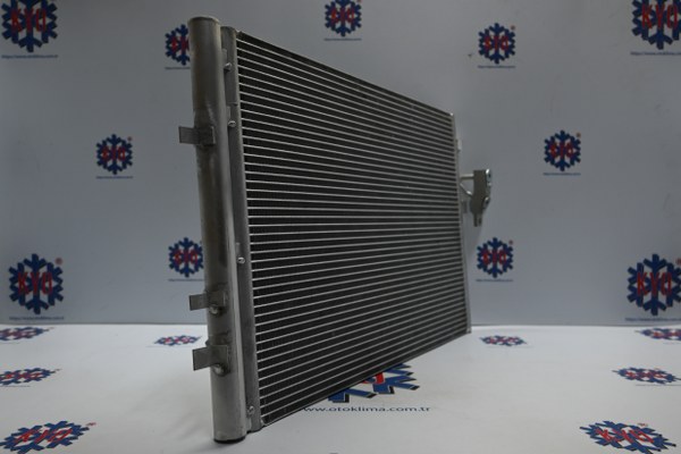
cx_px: 340
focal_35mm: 30
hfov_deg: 61.9
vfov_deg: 43.6
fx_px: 567
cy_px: 227
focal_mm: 20
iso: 140
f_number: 3.8
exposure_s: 1/30
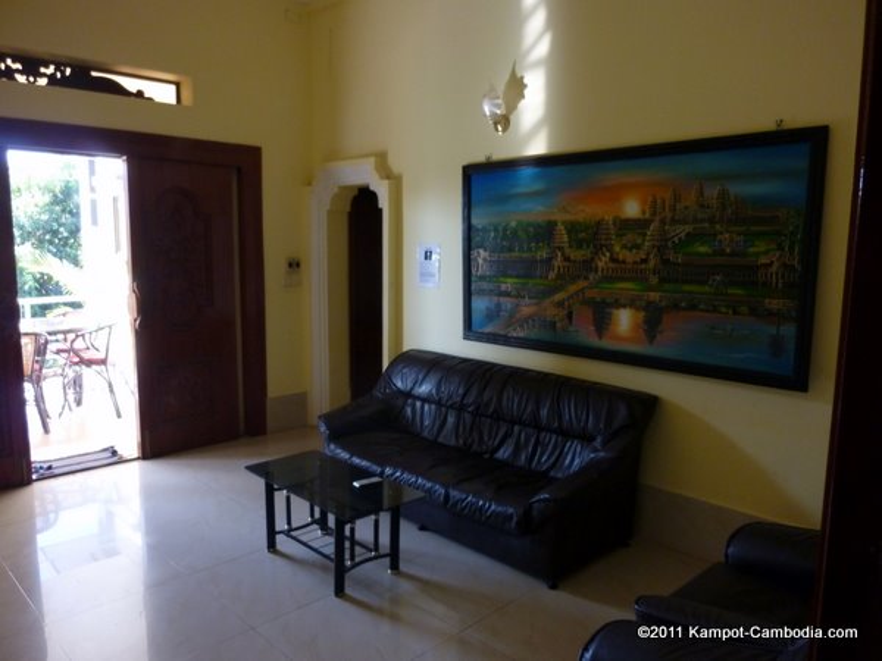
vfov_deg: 54.9
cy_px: 330
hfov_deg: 69.4
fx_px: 637
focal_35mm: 25
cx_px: 441
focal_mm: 4.5
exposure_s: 1/60
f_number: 3.3
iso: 200
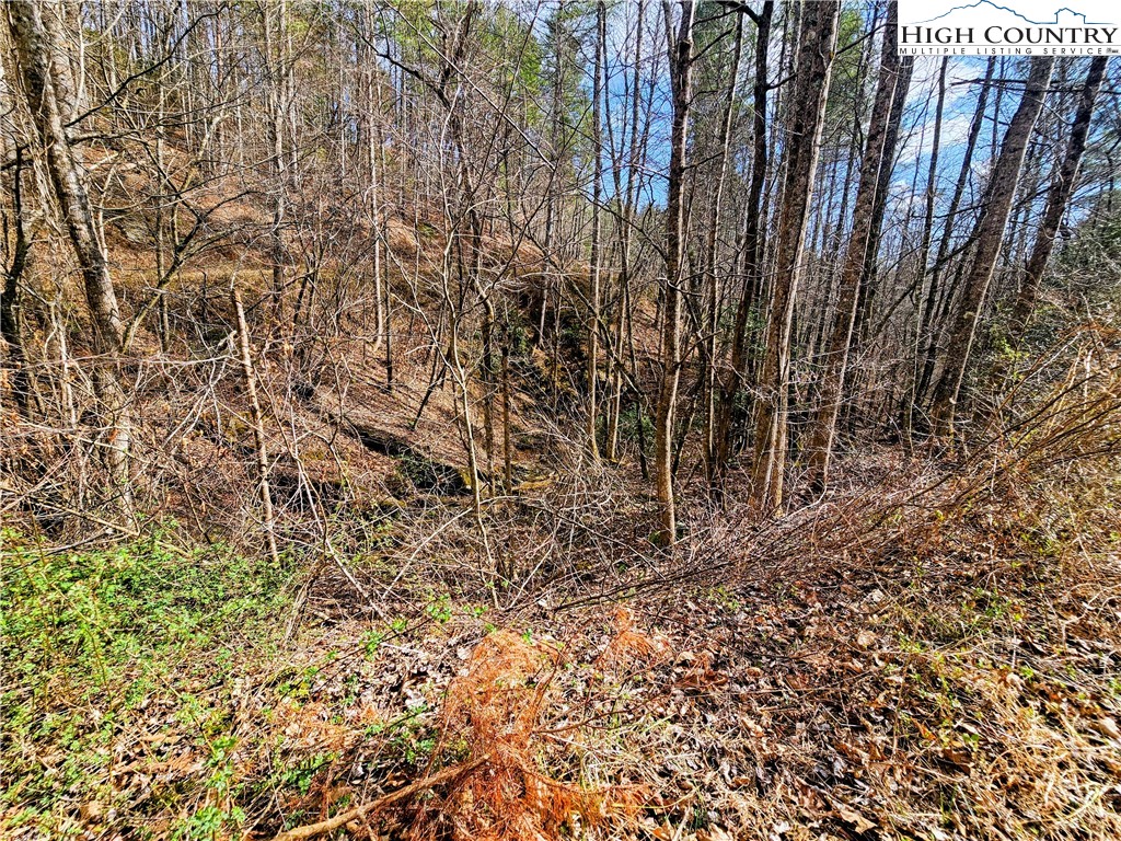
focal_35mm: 13
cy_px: 420
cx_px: 560
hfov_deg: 106.2
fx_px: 421
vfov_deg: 89.9
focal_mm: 2.2
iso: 50
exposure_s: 1/876
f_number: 2.2
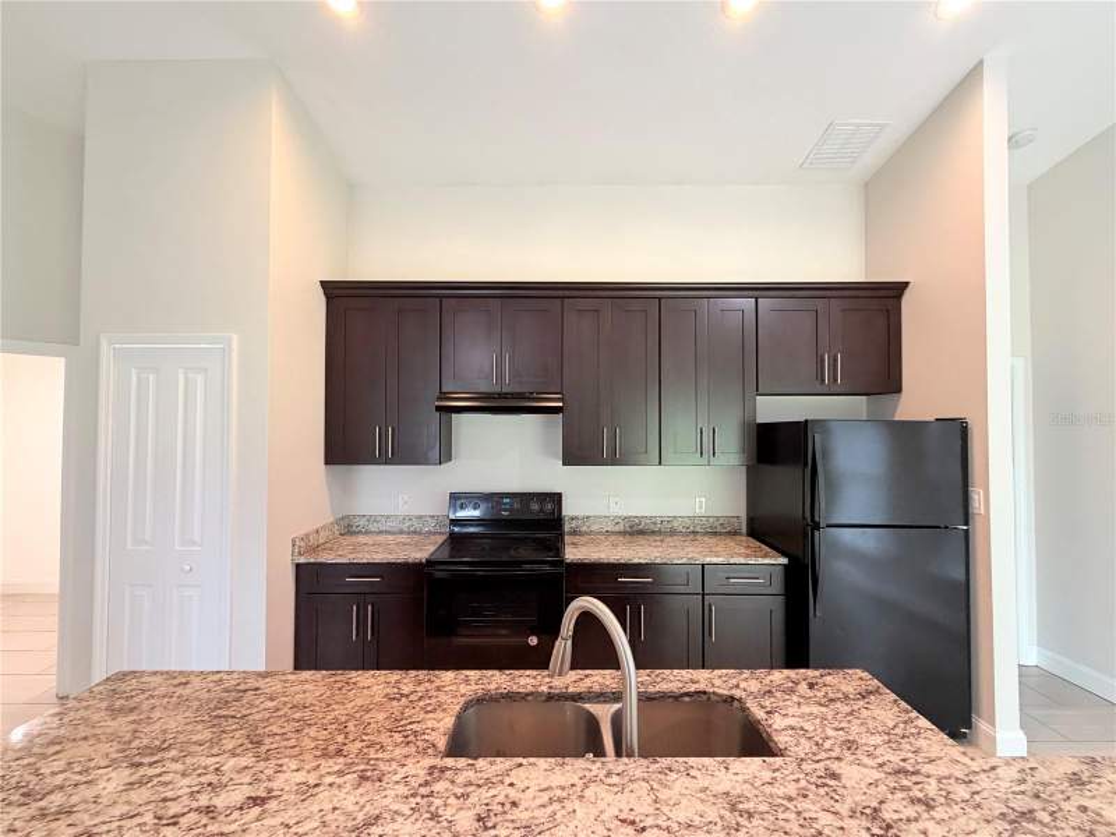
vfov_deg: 85.7
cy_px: 418
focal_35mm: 14
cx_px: 558
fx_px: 451
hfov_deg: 102.1
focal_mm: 2.22
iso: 250
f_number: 2.2
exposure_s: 1/60
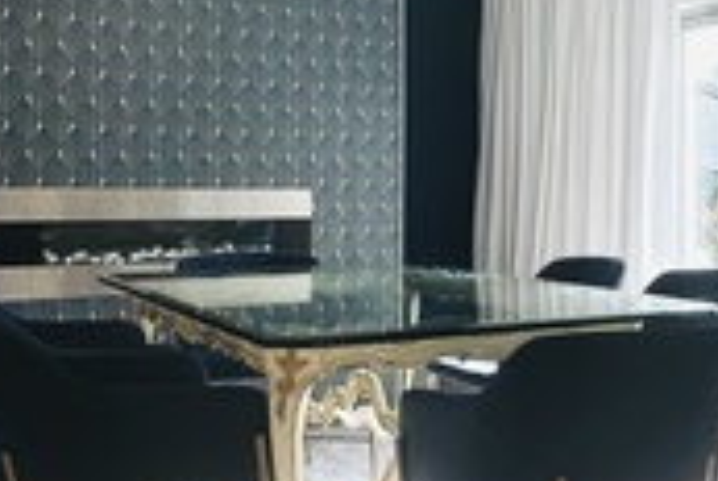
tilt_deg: +0.9
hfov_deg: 32.6
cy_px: 187
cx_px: 724
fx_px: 1119
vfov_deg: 24.2
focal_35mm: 56
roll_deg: -0.2
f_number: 2.2
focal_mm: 2.22
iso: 50
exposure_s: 1/118
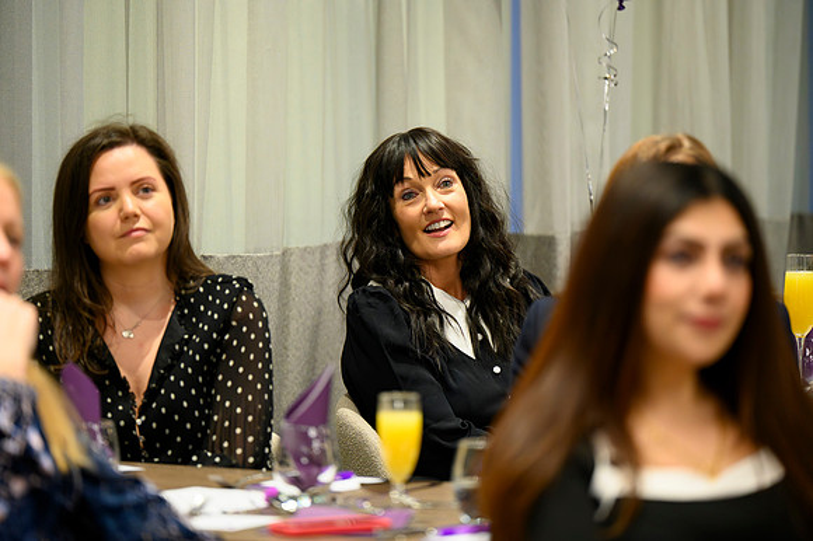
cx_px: 406
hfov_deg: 10.3
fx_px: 4522
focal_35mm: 200
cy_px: 270
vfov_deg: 6.8
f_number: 2.8
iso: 3200
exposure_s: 1/200
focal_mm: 200
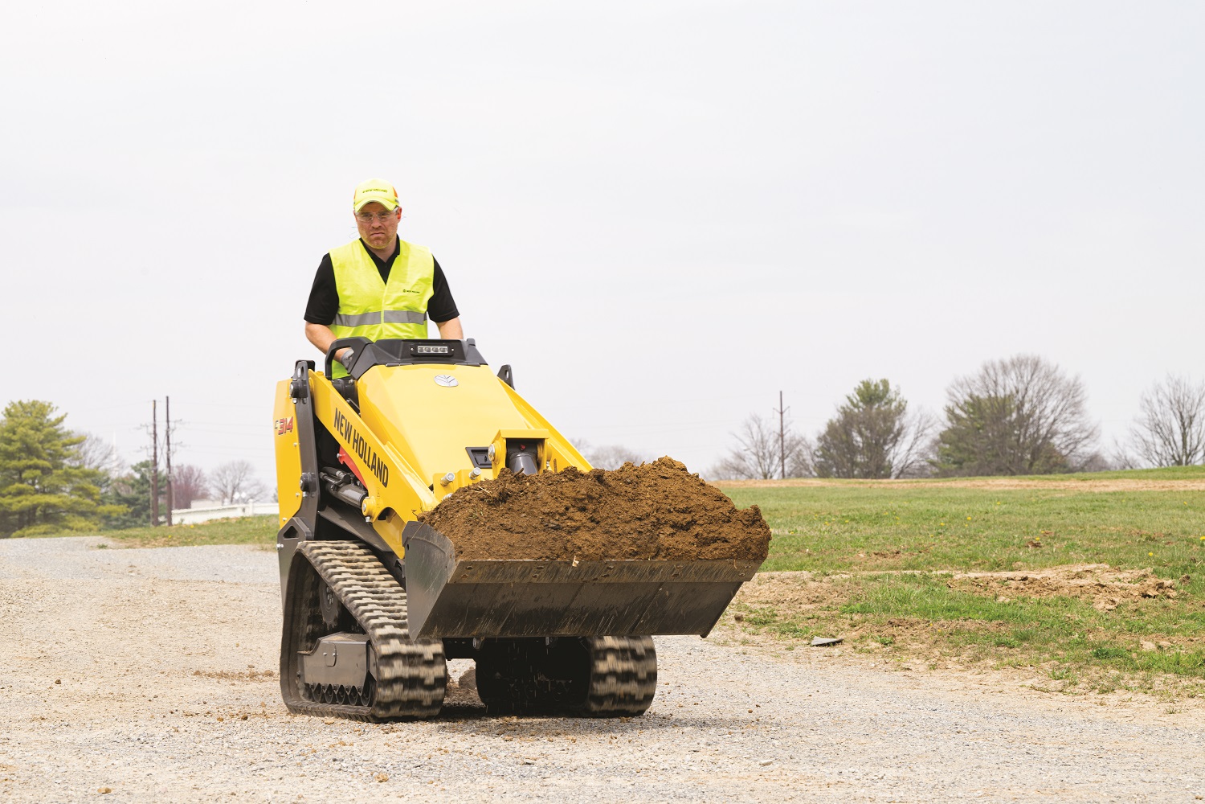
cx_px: 602
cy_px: 402
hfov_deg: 18.6
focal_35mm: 110
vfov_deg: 12.5
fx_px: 3682
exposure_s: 1/125
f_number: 10
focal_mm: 110
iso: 100
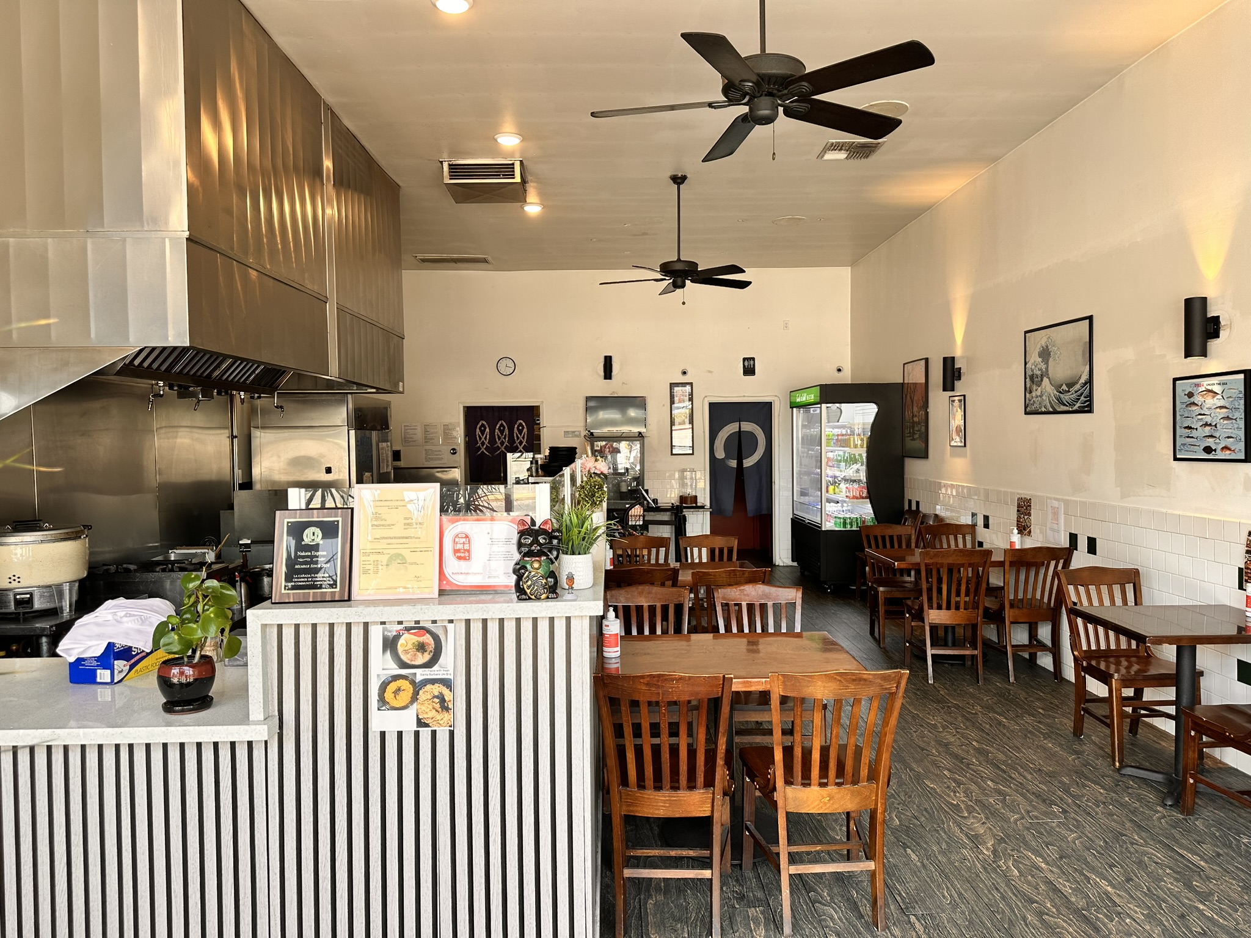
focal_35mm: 24
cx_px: 626
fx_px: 867
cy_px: 469
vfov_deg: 56.8
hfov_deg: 71.6
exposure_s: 1/120
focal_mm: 6.86
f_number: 1.78
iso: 64
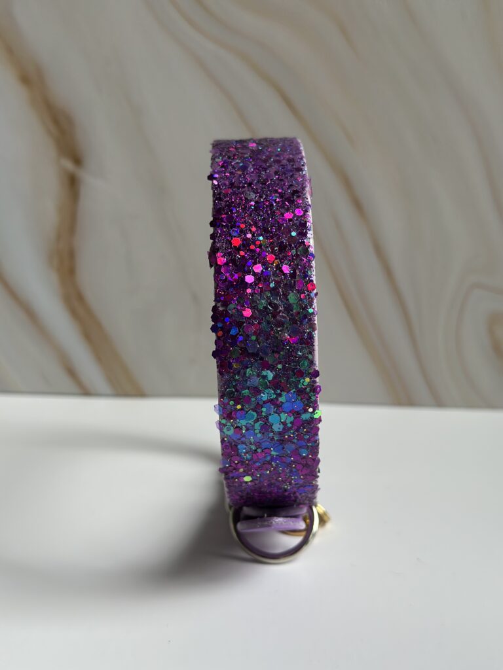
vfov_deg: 39.7
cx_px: 252
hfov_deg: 30.3
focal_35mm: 48
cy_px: 335
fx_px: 930
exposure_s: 1/286
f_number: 1.78
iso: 80
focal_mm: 6.86
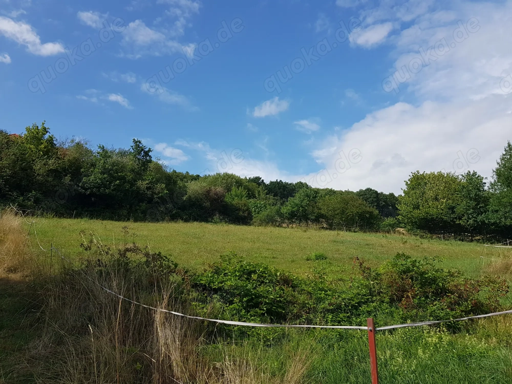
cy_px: 192
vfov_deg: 53.1
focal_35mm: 26
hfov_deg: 67.3
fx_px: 385
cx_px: 256
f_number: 1.7
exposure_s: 1/2232
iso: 40
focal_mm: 4.2
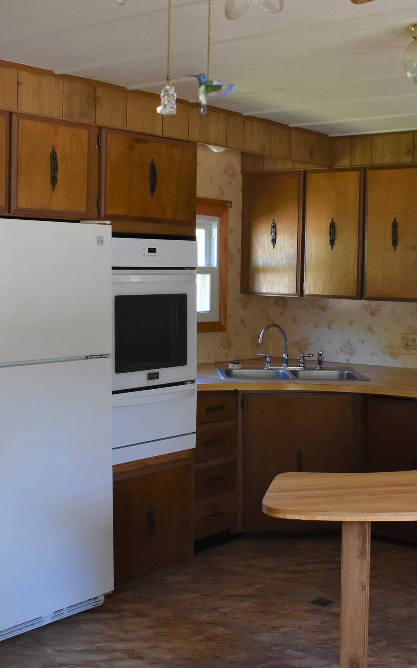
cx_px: 285
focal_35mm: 45
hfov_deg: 28.4
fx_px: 818
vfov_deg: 44.4
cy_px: 337
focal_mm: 18
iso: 800
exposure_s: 1/100
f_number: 5
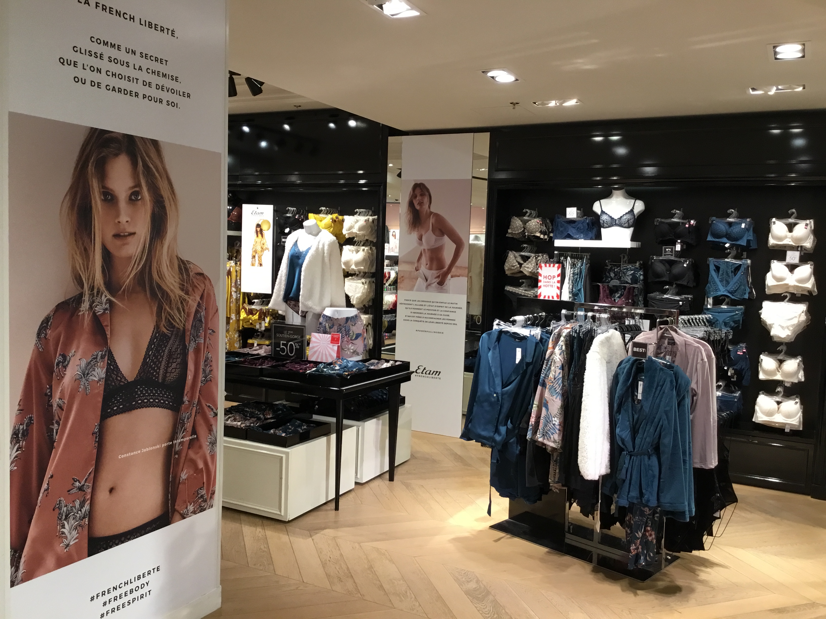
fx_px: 740
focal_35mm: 31
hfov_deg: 58.4
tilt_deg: -4.0
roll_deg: -2.4
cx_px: 413
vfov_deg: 45.4
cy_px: 310
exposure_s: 1/33
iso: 50
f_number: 2.4
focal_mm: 3.3
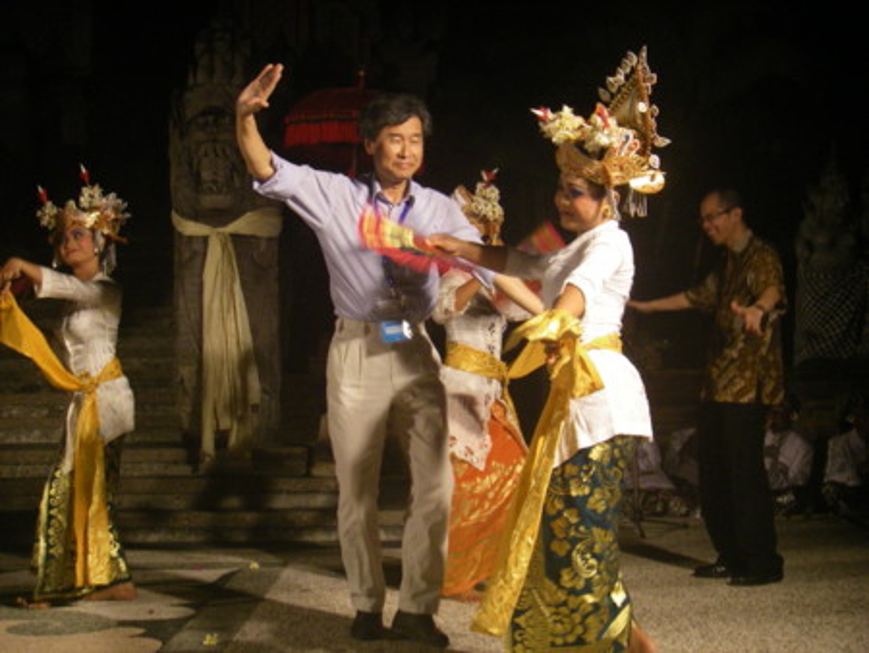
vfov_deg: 29.7
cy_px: 326
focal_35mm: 49
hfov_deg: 38.9
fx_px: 1231
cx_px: 434
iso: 250
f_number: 3.5
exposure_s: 1/60
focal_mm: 8.1
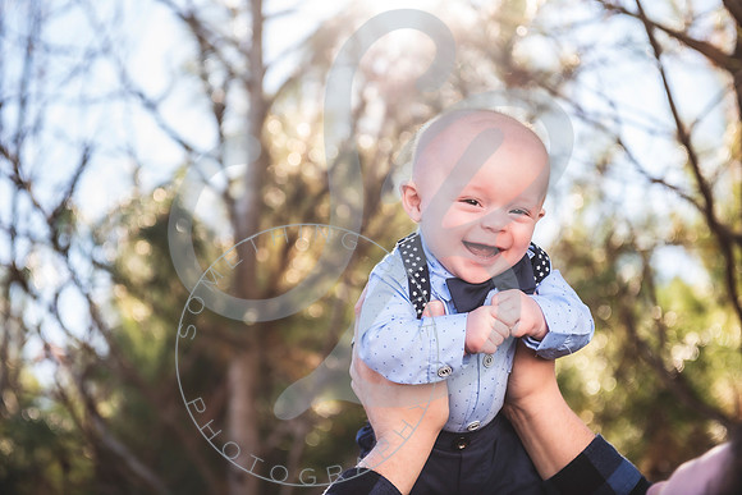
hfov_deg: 28.8
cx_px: 371
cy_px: 248
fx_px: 1443
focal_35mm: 70
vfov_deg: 19.5
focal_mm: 70
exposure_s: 1/250
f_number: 4
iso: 100
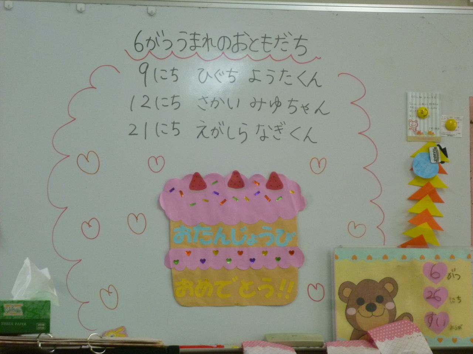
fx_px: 1708
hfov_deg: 15.8
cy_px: 177
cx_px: 236
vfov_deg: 11.9
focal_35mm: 125
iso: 400
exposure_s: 1/30
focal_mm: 22.5
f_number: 5.9
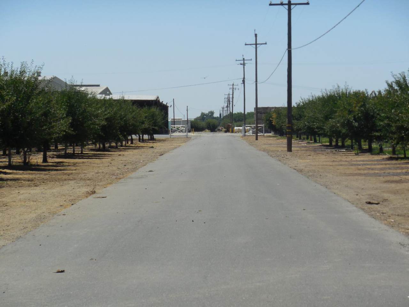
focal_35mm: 126
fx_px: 1489
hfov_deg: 15.6
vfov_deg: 11.8
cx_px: 204
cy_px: 154
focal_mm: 22.4
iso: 125
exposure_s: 1/1000
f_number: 5
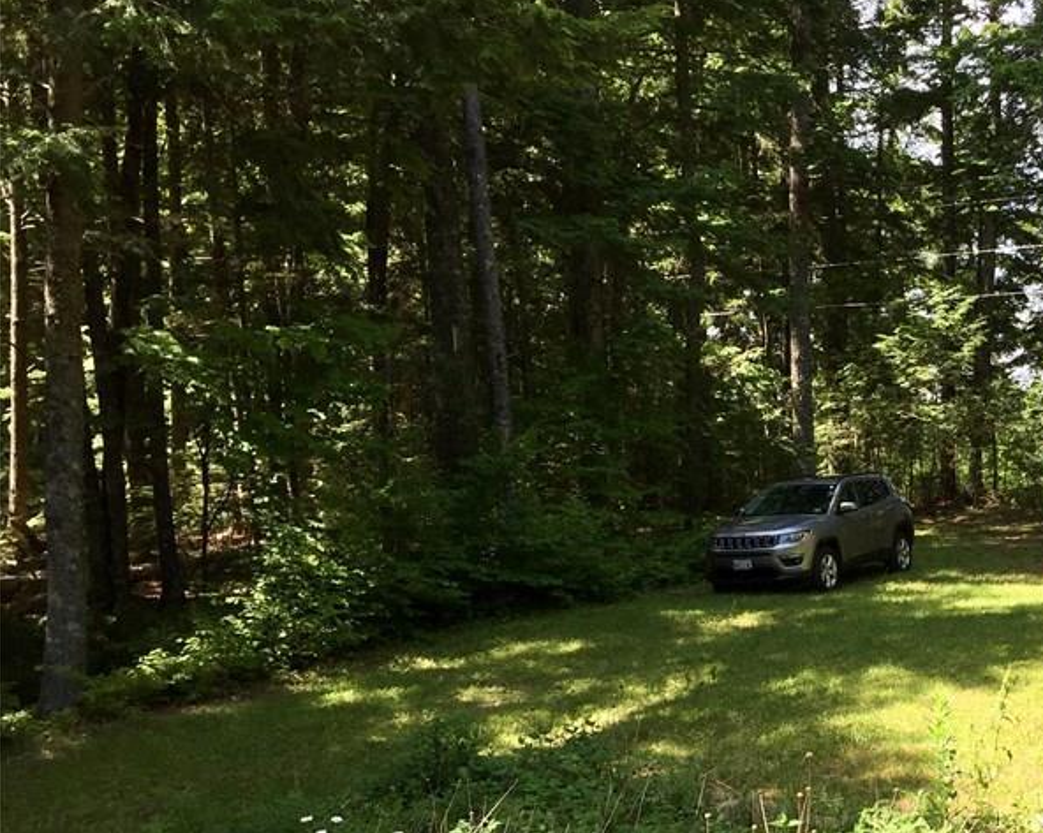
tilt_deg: -5.6
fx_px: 1512
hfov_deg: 36.2
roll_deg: -0.2
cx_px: 900
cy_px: 638
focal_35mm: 49
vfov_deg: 30.2
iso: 32
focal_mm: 4.15
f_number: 2.2
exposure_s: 1/670
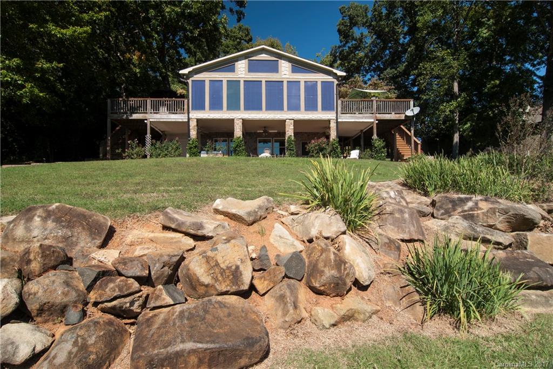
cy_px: 184
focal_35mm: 18
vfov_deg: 67.5
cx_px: 276
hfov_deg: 90.0
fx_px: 277
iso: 100
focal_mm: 12
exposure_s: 1/13
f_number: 11
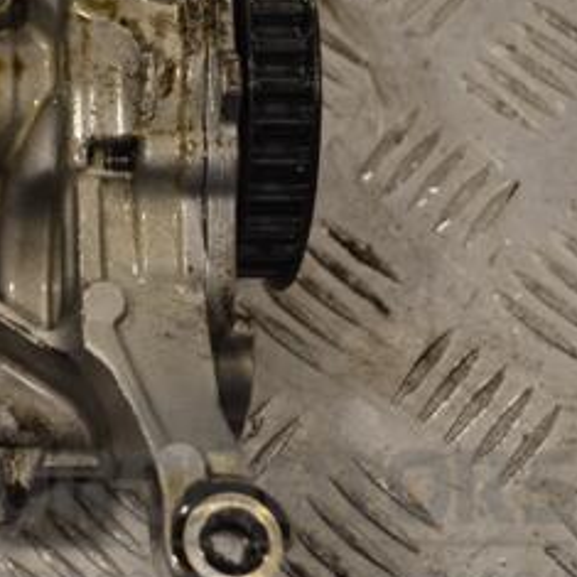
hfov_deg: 18.1
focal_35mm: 91
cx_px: -113
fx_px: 1716
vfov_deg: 19.0
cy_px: 160
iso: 250
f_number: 5.6
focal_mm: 28
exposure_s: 1/125
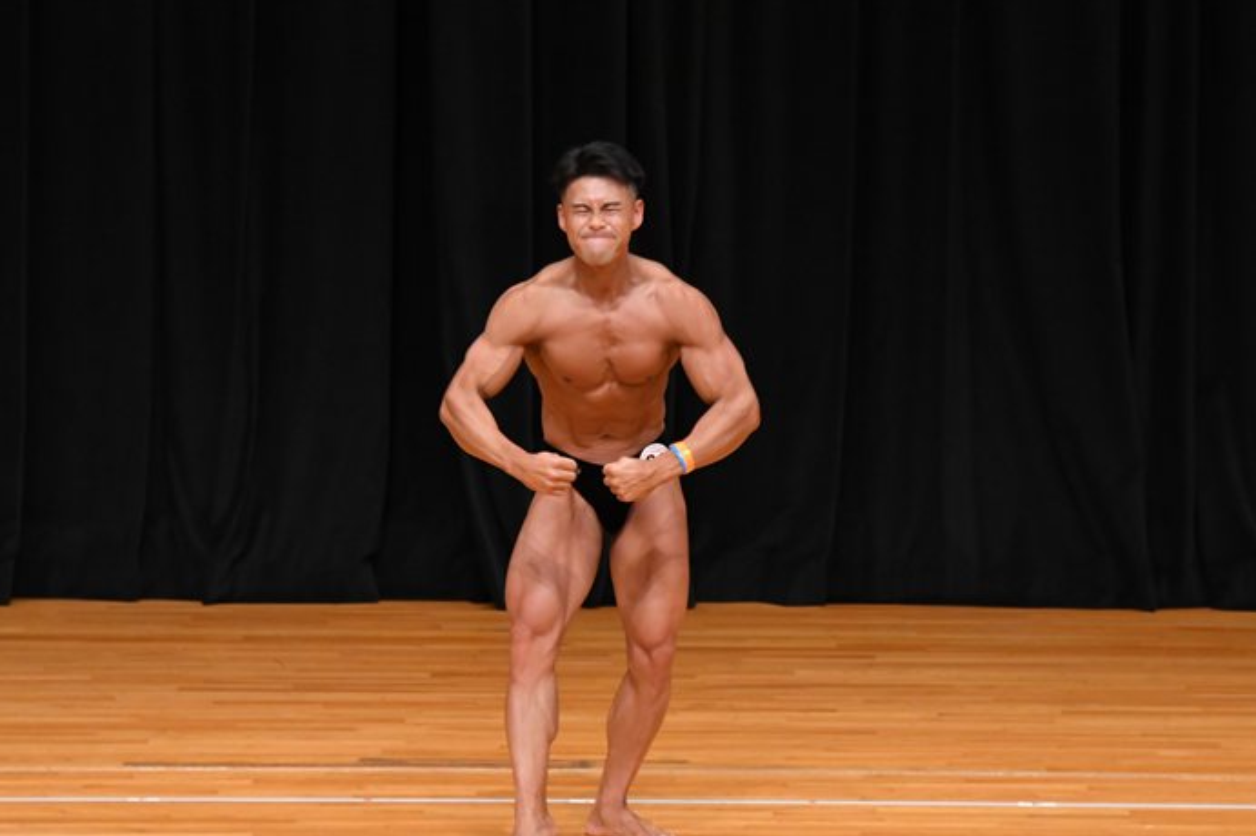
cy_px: 465
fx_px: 10566
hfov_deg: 6.8
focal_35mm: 303
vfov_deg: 4.5
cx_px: 617
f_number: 5.6
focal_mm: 180
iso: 3200
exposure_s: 1/400
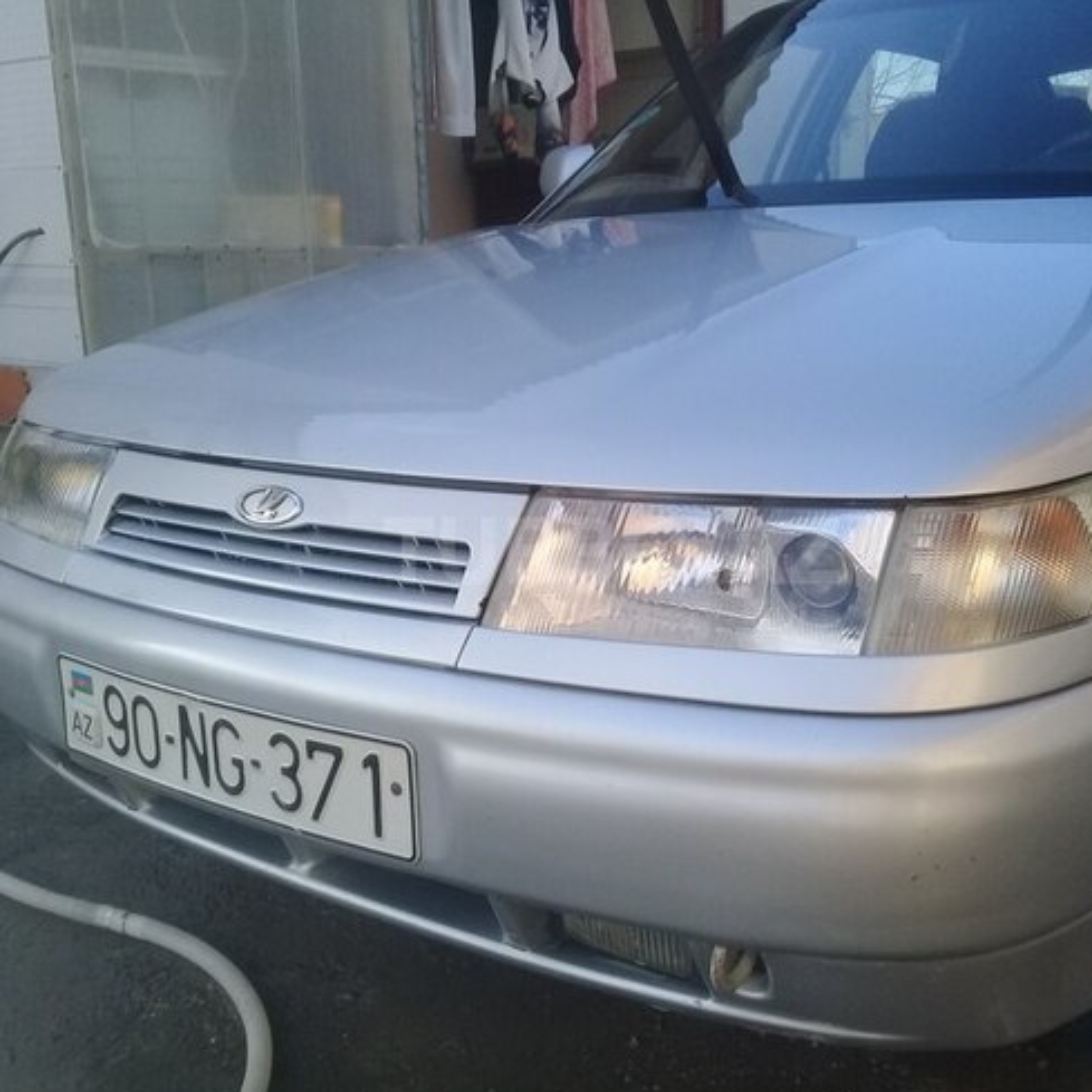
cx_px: 612
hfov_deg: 44.8
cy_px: 550
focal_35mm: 37
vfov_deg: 44.9
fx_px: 1321
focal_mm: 3.3
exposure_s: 1/300
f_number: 2.2
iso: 50
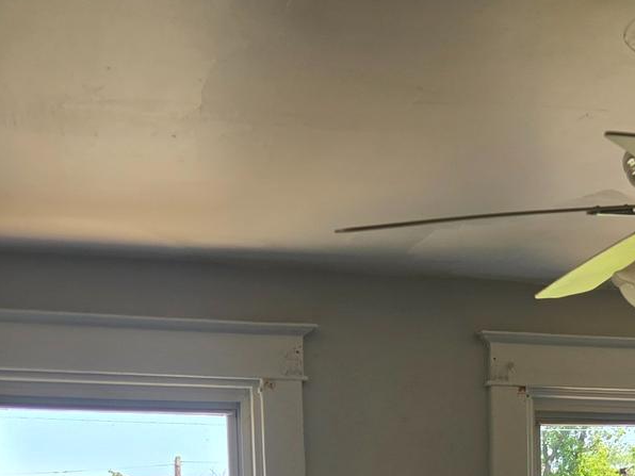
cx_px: 491
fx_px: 1449
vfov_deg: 16.5
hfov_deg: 24.4
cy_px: 775
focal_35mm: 79
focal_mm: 5.4
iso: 25
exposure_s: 1/195
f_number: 1.8
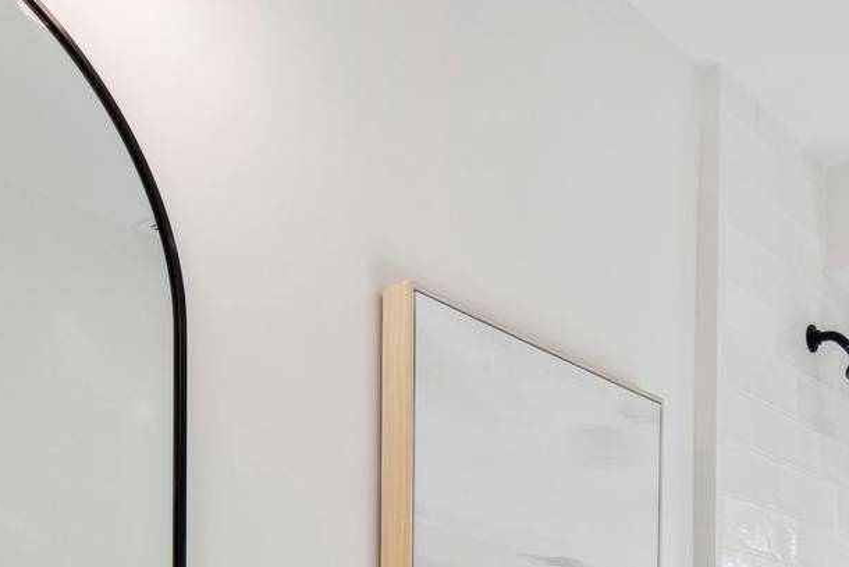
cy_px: 761
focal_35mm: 47
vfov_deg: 24.5
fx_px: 1109
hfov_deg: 41.2
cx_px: 583
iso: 200
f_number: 9
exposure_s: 1/80
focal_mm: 14
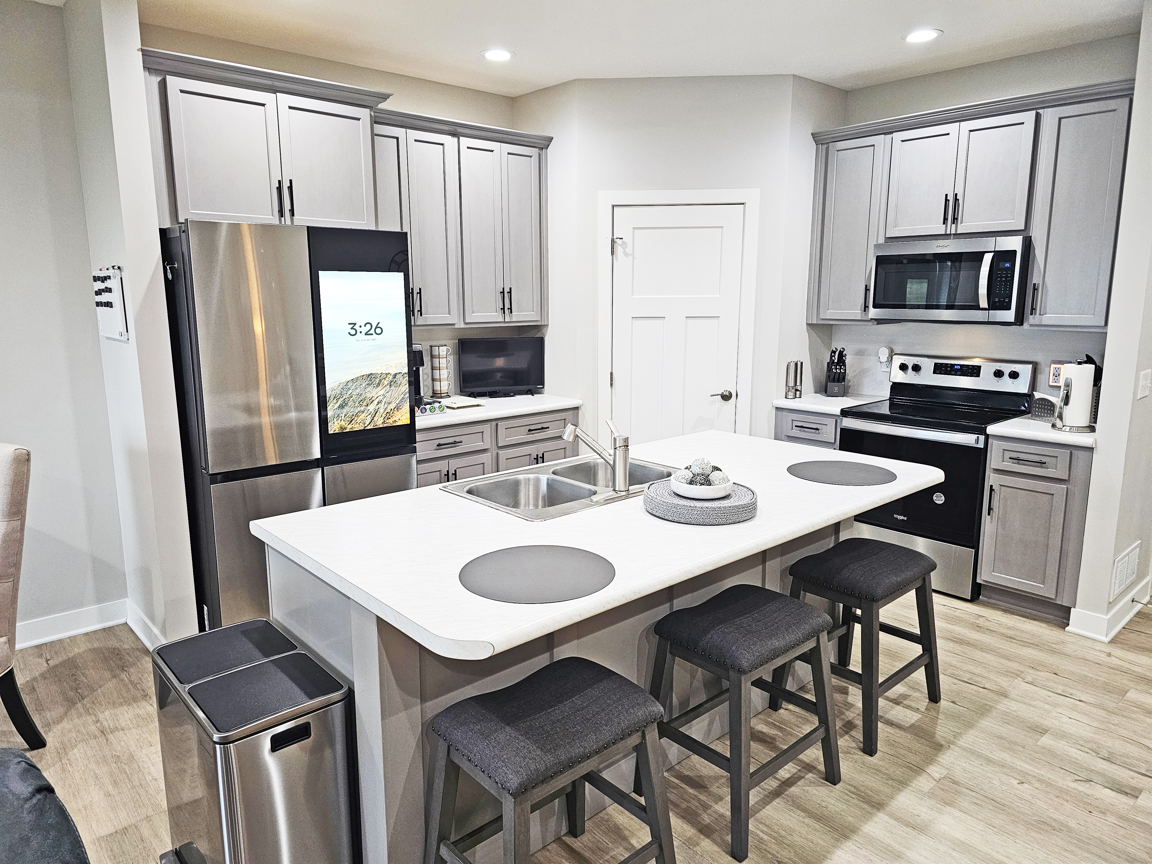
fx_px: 765
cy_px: 432
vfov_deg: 58.9
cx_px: 576
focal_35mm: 23
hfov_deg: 73.9
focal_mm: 6.3
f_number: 1.7
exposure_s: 1/120
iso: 320
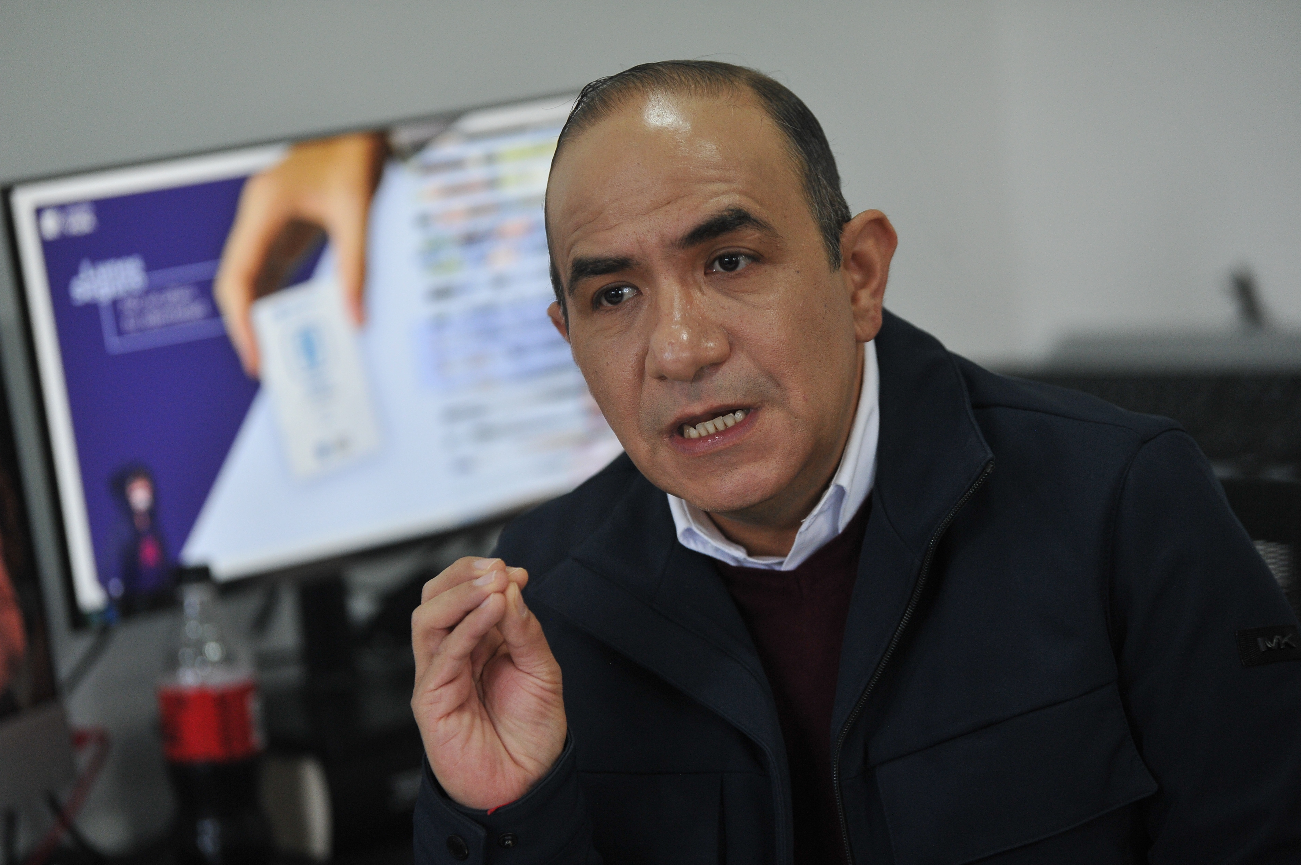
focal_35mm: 130
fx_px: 4695
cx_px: 650
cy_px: 432
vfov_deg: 10.5
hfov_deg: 15.8
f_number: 2.8
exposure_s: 1/500
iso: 2000
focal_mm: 130
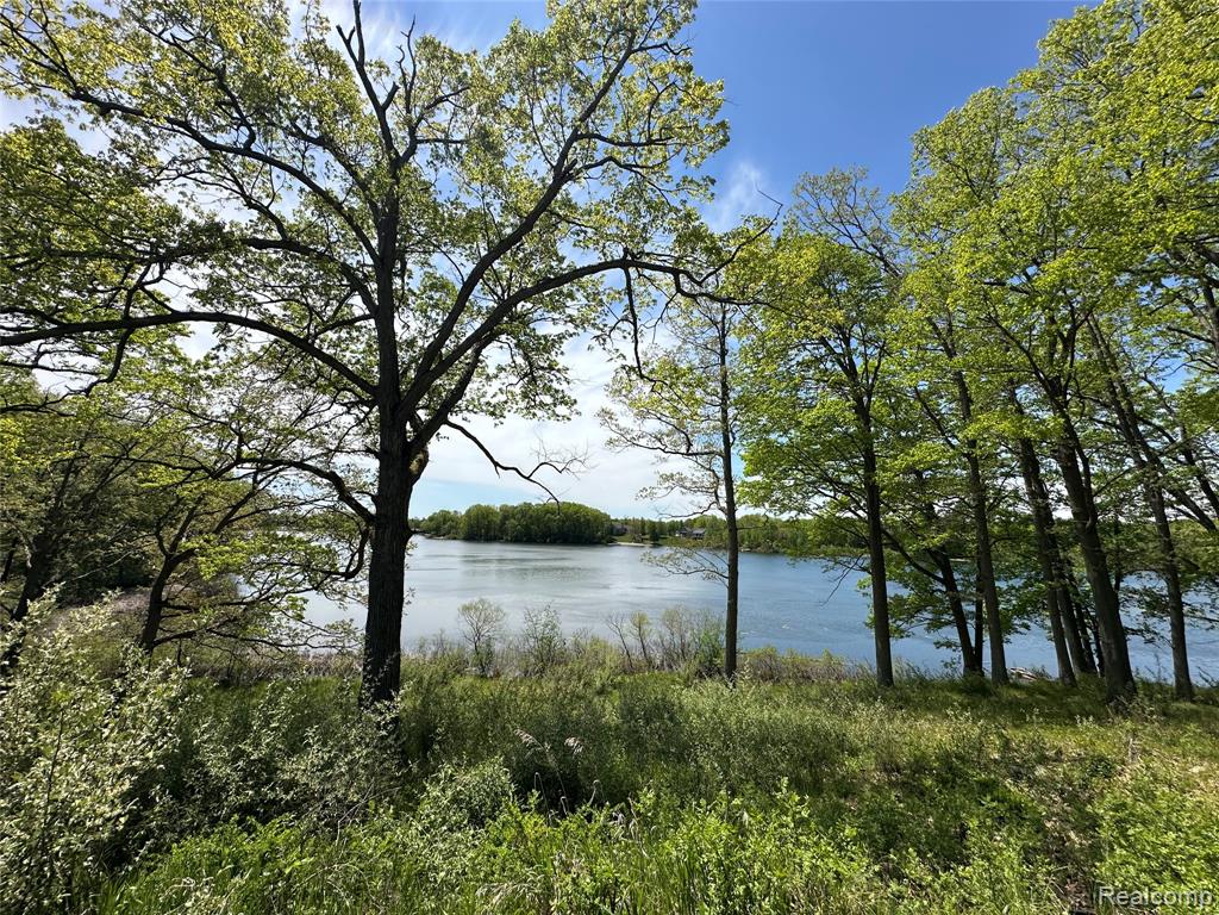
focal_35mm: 14
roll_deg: -2.8
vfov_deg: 85.7
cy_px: 458
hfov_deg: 102.1
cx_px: 610
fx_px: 493
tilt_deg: +7.7
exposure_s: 1/3300
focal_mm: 2.22
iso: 50
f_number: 2.2
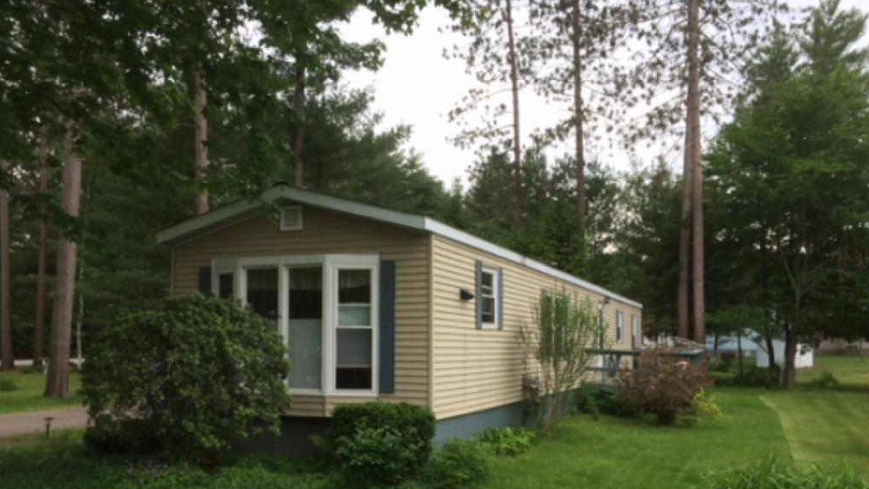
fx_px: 737
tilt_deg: +0.9
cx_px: 437
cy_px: 321
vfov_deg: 36.3
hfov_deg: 61.0
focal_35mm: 32
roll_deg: -0.3
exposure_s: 1/586
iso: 32
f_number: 2.2
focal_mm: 4.15
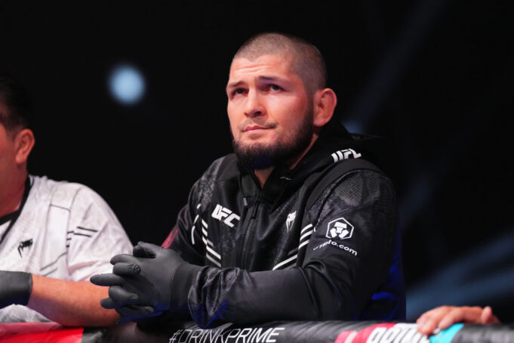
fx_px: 2356
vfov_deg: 8.3
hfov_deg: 12.5
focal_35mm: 165
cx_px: 257
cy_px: 172
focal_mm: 165
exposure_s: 1/1250
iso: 3200
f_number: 3.2
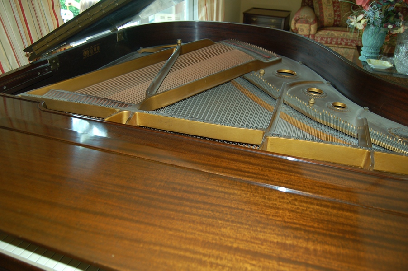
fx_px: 323
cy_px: 136
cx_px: 204
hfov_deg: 64.6
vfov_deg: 45.6
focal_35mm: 28
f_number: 3.5
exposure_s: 1/60
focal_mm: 19
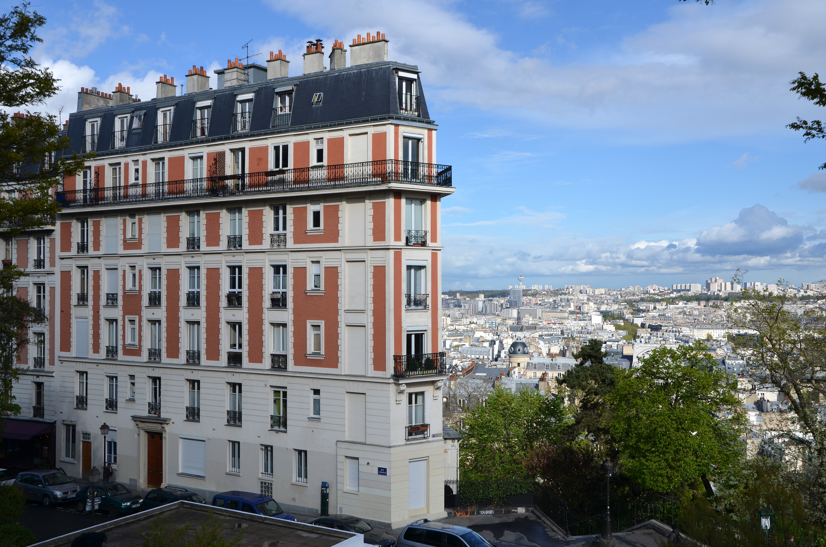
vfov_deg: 36.7
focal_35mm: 36
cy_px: 274
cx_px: 413
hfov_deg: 53.2
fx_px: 824
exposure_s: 1/400
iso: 100
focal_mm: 24
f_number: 9
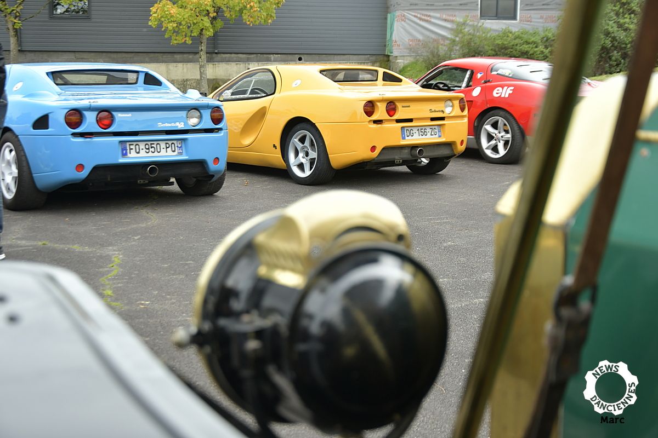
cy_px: 219
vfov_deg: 26.0
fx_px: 950
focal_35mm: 52
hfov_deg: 38.2
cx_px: 329
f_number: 4.5
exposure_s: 1/160
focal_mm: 35
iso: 320
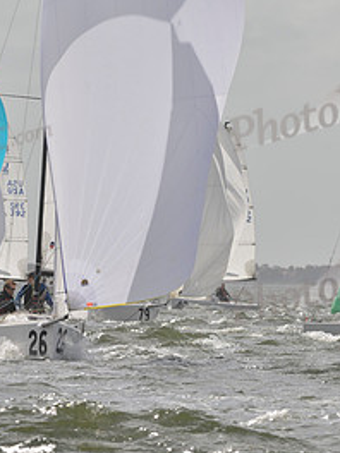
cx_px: 142
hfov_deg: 2.5
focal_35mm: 591
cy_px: 43
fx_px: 7740
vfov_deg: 3.4
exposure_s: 1/1600
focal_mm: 280
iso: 400
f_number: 10
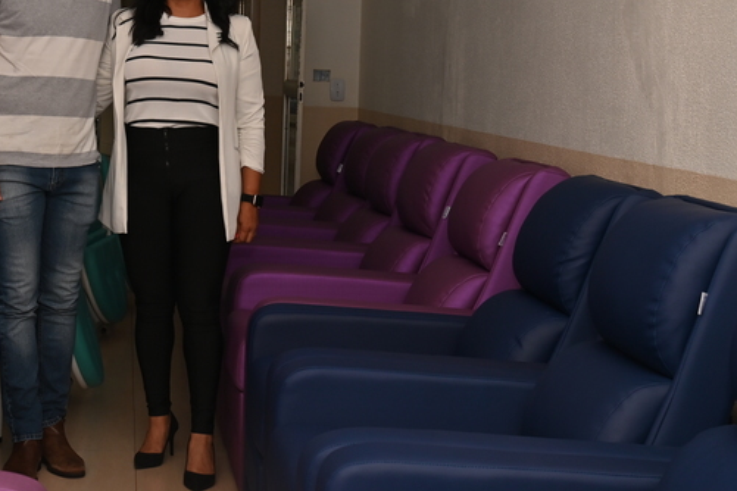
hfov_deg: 25.1
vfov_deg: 17.2
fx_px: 1617
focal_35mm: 79
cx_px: 121
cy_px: 182
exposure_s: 1/100
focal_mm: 44
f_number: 8
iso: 400
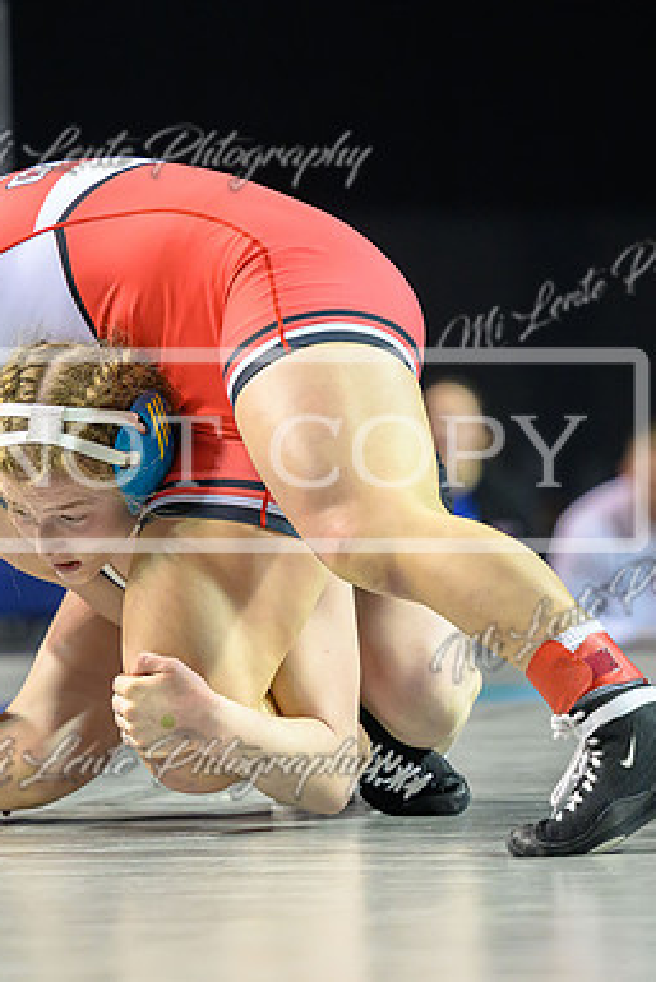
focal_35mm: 264
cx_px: 141
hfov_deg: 5.2
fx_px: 7209
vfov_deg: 7.8
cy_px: 367
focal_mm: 125
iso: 4000
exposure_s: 1/800
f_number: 2.8
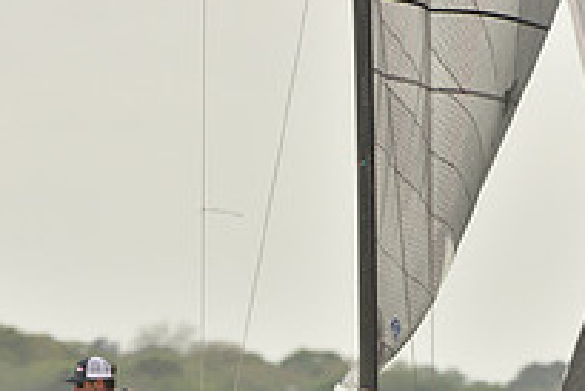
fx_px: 18407
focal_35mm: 1132
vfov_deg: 1.2
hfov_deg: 1.8
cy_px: 489
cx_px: 231
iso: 400
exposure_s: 1/1000
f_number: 6.3
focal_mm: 400
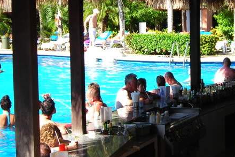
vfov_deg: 14.8
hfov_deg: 21.8
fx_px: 600
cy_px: 48
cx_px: 191
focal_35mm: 92
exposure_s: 1/161
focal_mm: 6.3
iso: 50
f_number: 3.2
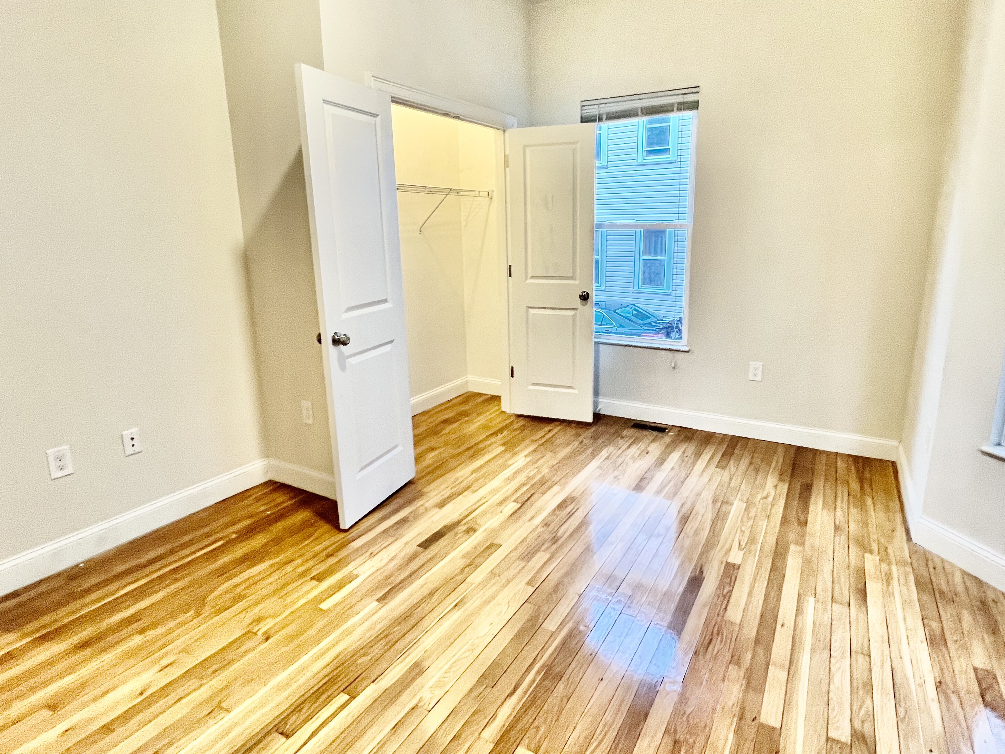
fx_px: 523
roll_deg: +0.3
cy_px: 349
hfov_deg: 87.6
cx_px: 541
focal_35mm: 18
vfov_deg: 71.5
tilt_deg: -13.0
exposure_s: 1/60
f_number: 1.8
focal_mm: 1.57
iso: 320
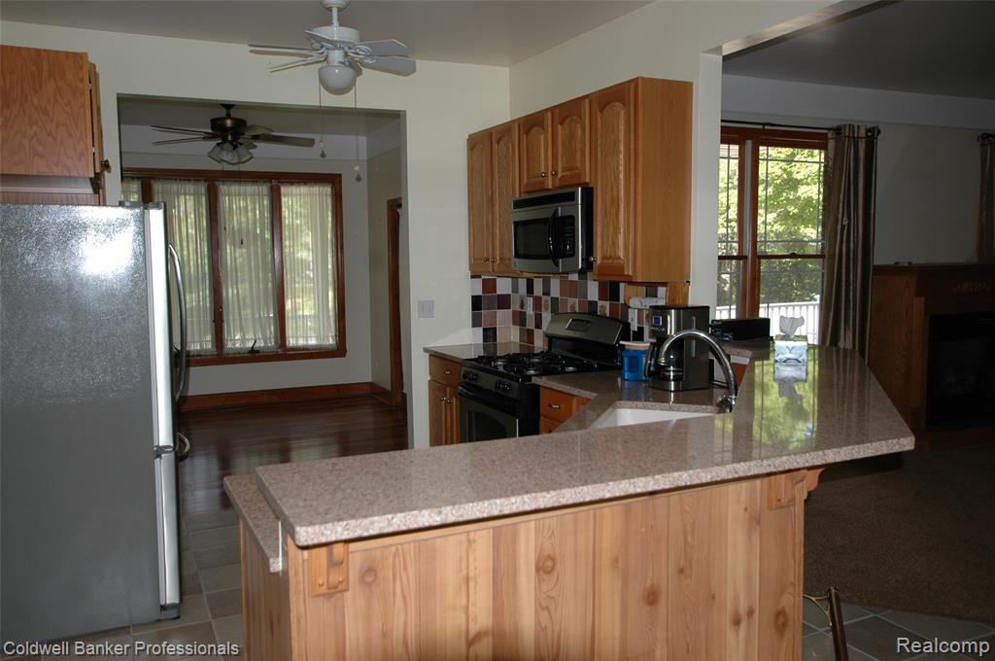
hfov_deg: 62.0
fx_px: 828
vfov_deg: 43.5
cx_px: 498
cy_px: 330
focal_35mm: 30
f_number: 3.5
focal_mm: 20
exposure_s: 1/60
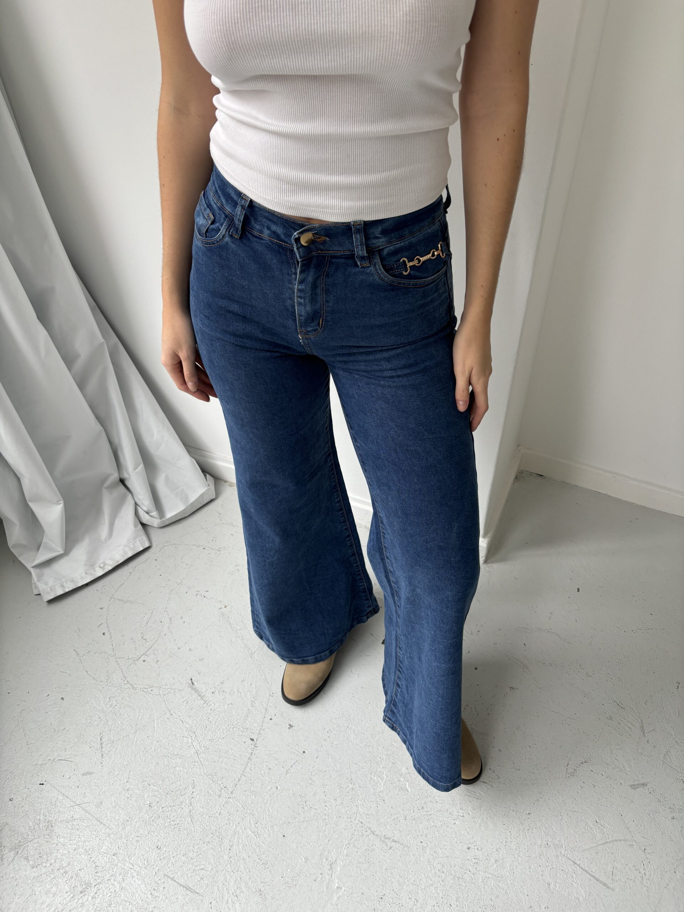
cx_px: 342
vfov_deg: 67.3
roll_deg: +1.0
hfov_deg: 53.1
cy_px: 456
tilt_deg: -42.8
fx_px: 685
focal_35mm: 26
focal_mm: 5.96
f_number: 1.6
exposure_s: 1/121
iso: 80
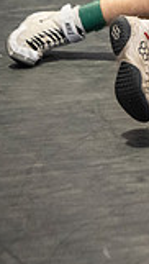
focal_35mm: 620
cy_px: -53
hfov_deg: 1.9
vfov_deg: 3.5
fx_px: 4339
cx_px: 501
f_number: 2.8
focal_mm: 135
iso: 3200
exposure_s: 1/1000
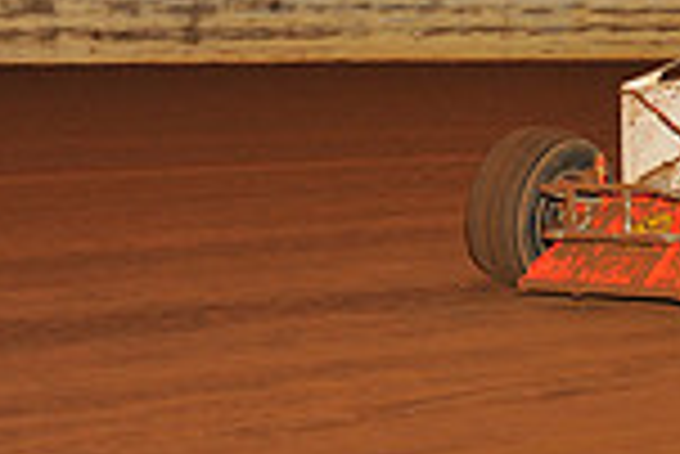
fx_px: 3479
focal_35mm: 184
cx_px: 1216
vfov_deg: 7.5
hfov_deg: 10.5
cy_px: 45
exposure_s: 1/320
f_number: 7.1
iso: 800
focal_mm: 48
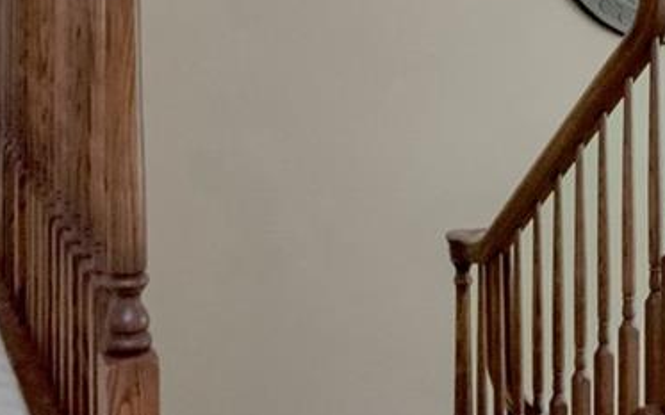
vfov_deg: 17.3
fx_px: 1308
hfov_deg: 28.4
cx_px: 435
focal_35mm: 72
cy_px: -77
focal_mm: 11
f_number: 7.1
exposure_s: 1/100
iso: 1250
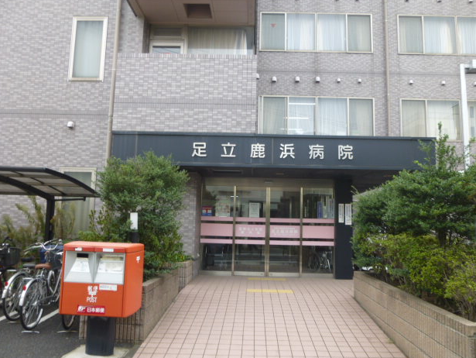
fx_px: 358
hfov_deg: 67.3
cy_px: 183
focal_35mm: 26
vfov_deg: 53.1
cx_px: 245
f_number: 3.1
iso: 100
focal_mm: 4.5
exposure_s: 1/160
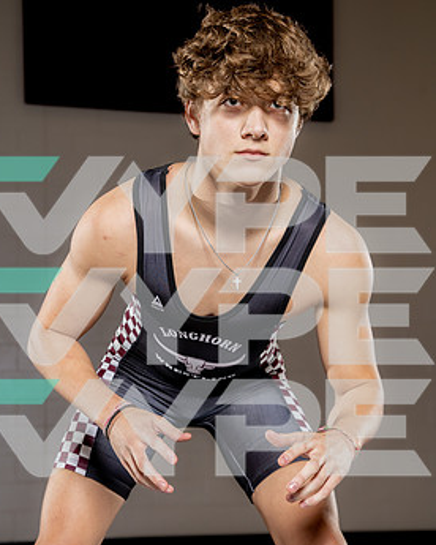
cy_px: 318
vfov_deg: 25.0
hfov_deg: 20.2
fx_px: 1226
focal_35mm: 76
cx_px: 201
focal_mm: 62
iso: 320
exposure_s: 1/250
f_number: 5.6
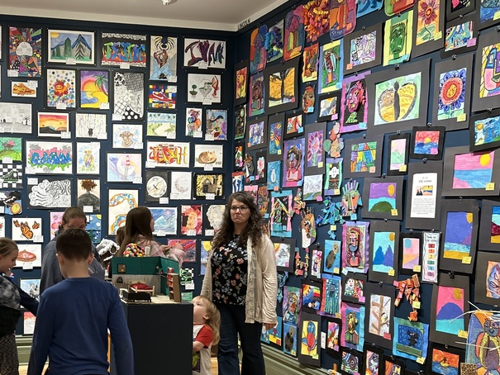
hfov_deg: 40.8
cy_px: 244
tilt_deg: -3.3
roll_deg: +0.1
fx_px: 636
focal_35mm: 44
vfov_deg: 32.7
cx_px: 88
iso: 160
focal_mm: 5.7
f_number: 1.5
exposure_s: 1/60
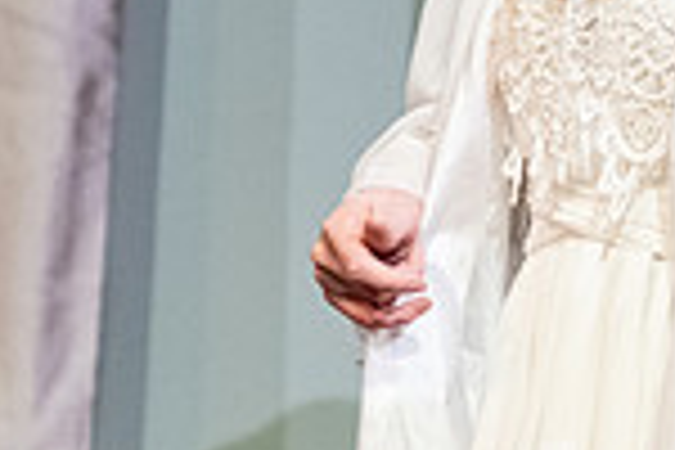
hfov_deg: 3.3
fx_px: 11493
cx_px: 1179
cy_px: 88
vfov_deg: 2.2
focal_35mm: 613
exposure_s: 1/250
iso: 1600
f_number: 2.8
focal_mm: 106
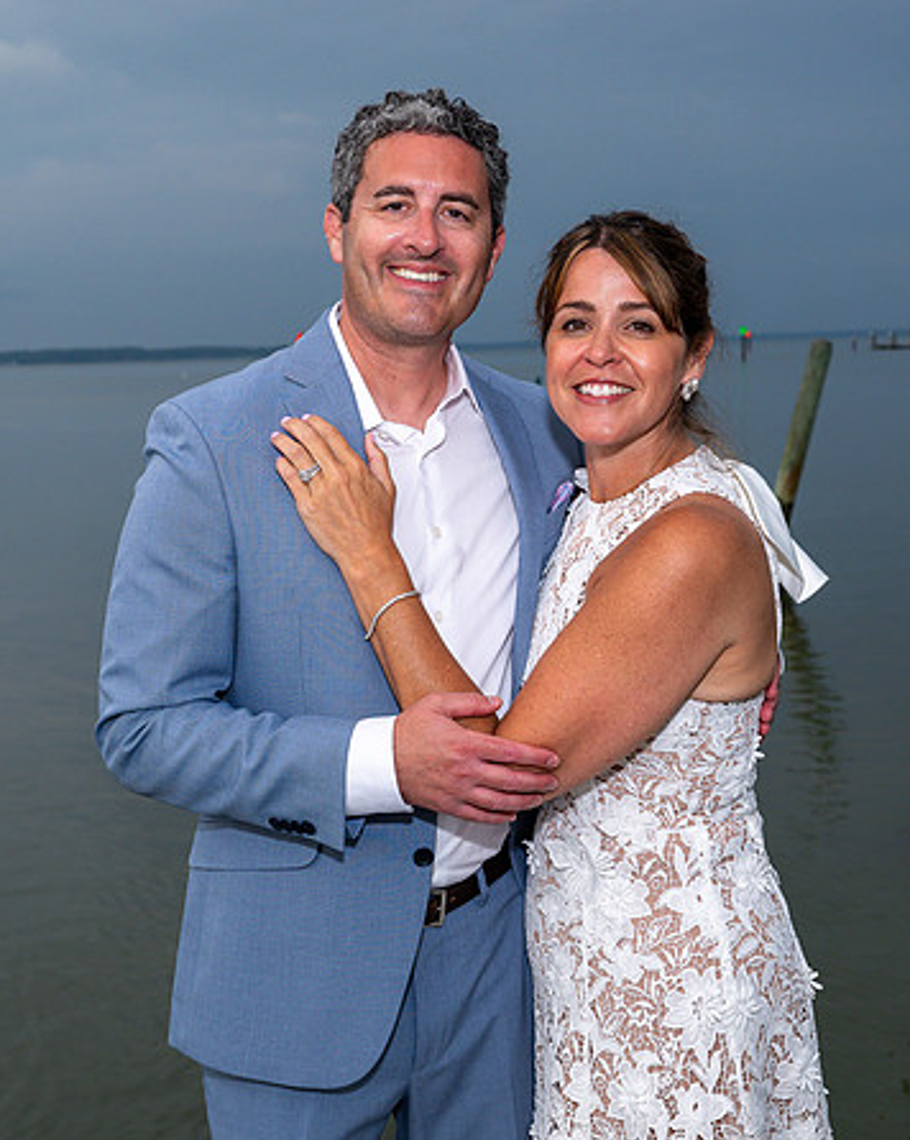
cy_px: 550
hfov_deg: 25.2
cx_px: 619
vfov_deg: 31.5
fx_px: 2023
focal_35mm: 60
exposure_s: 1/250
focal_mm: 40
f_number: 7.1
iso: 500
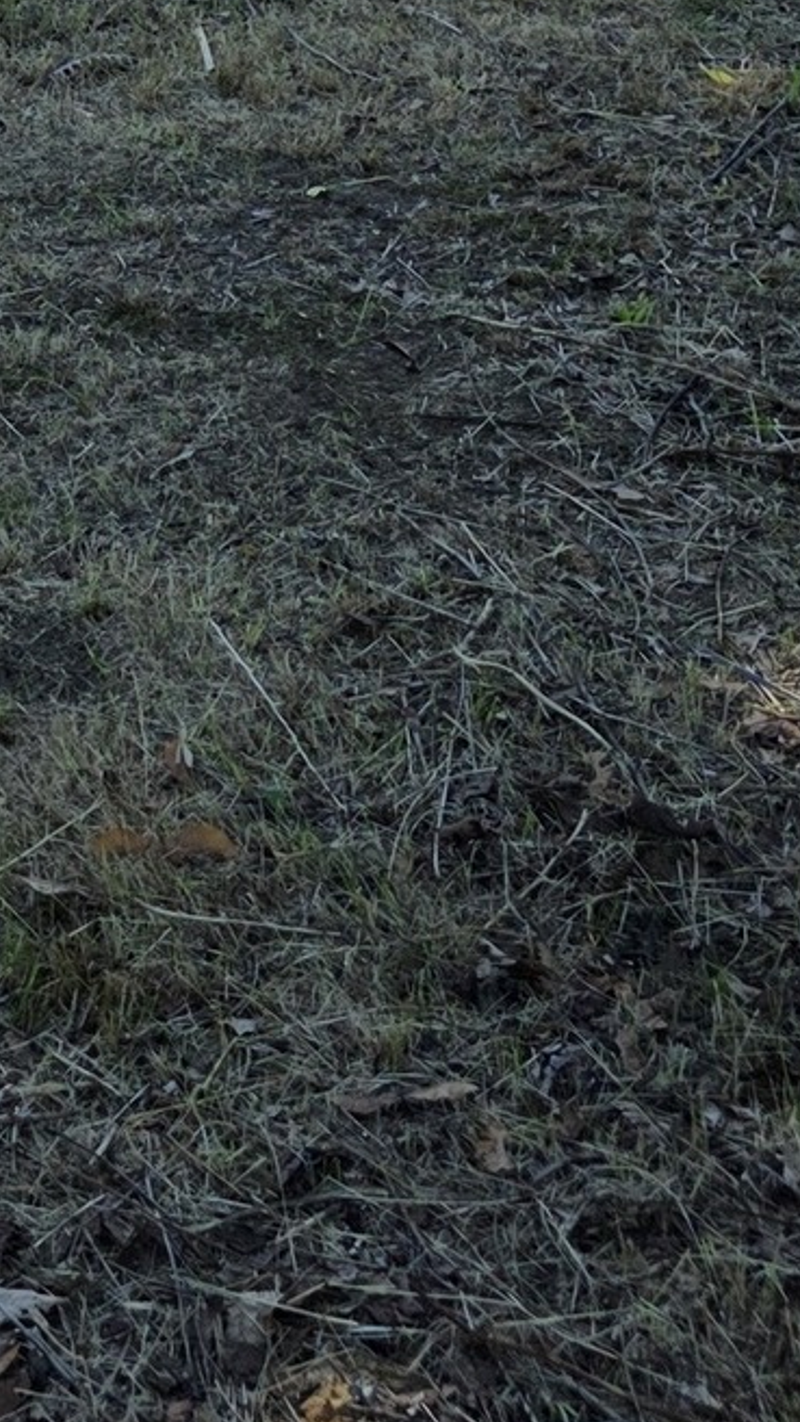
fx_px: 3319
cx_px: -629
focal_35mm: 88
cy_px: -757
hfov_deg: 12.6
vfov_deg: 20.4
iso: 80
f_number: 1.7
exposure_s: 1/3001
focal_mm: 6.3
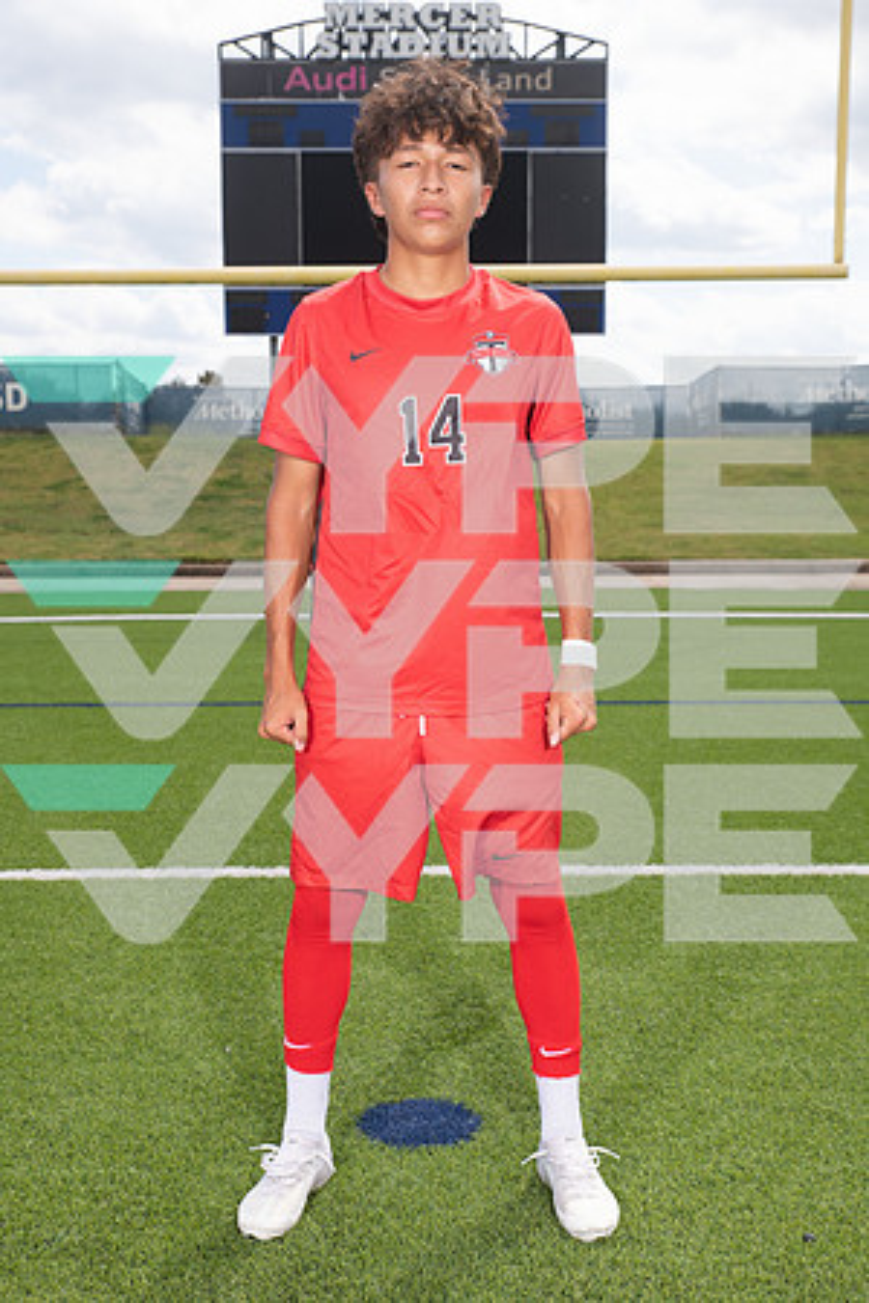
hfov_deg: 29.2
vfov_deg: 42.7
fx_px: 1665
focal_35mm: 46
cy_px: 652
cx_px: 434
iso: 125
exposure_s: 1/400
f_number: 7.1
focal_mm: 46
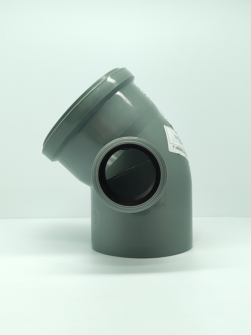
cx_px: 126
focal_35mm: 24
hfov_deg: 56.8
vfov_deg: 71.6
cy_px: 168
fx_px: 232
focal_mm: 5.89
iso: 160
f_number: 1.89
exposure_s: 1/160
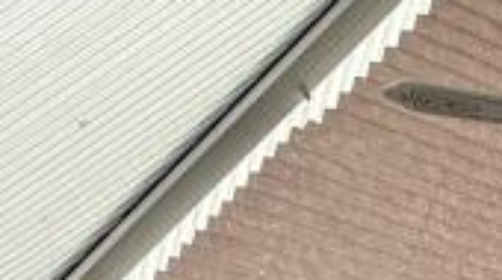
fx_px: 1223
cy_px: 1076
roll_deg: -0.3
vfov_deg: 8.3
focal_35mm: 92
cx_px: 945
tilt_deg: -12.0
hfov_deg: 17.8
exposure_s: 1/928
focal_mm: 2.22
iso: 50
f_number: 2.2
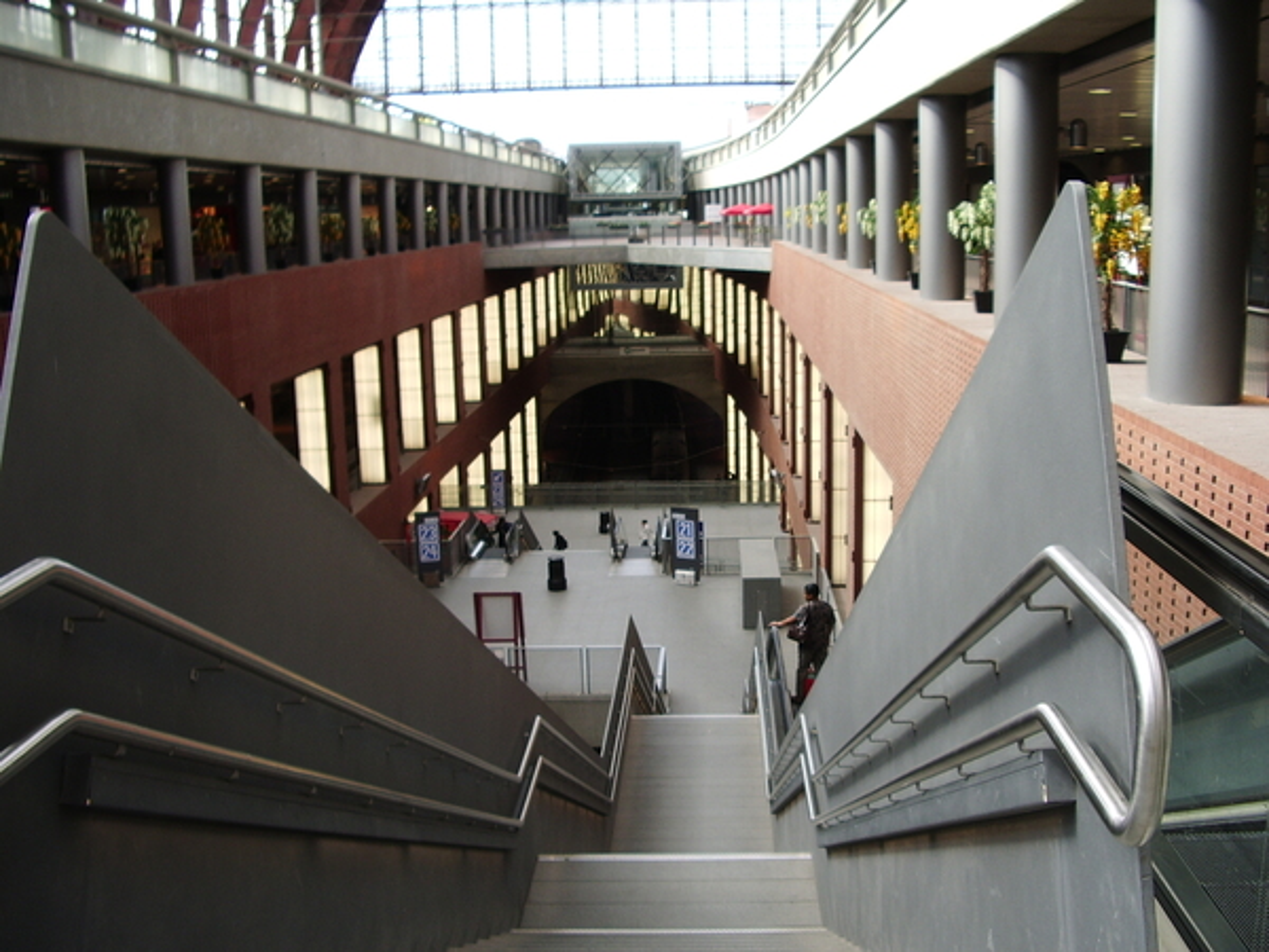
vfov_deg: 40.7
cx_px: 634
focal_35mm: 35
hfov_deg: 52.6
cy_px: 476
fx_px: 1283
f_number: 2.6
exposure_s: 1/80
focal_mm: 5.8
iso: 50
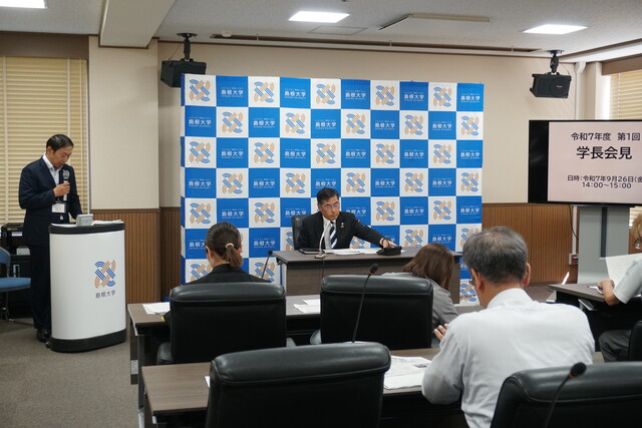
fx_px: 803
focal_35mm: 45
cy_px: 214
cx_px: 321
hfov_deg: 43.6
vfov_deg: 29.9
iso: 1600
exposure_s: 1/160
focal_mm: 30
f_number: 5
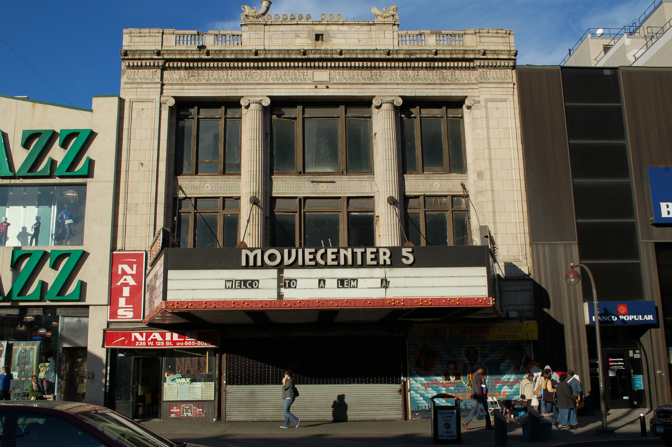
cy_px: 224
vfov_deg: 36.8
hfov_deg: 53.2
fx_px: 671
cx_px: 336
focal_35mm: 36
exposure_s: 1/400
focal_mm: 24
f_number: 10
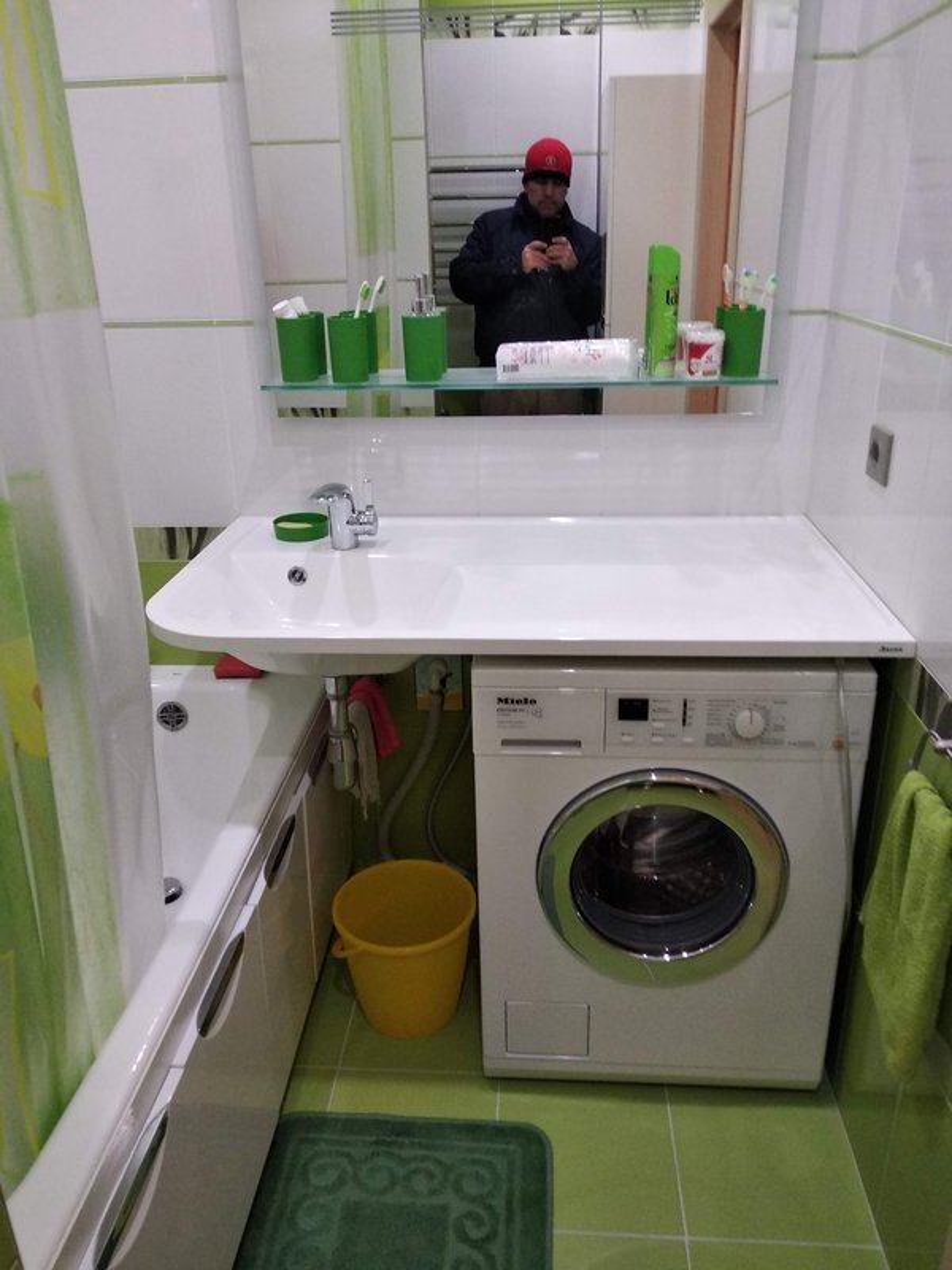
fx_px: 953
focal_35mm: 26
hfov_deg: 53.1
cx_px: 476
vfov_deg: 67.3
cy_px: 635
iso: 800
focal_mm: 3.81
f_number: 2.2
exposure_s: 1/33
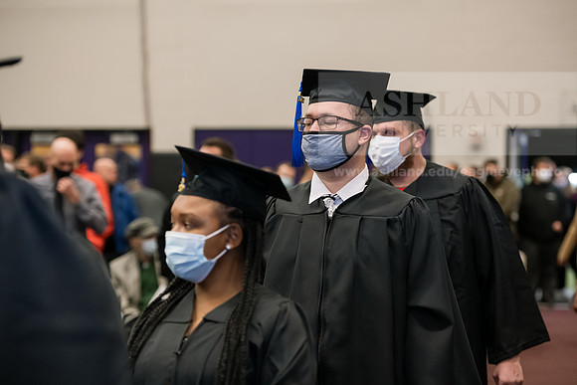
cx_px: 288
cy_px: 192
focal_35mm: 102
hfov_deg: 20.0
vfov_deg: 13.4
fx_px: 1635
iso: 1600
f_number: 3.5
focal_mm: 102
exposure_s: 1/200
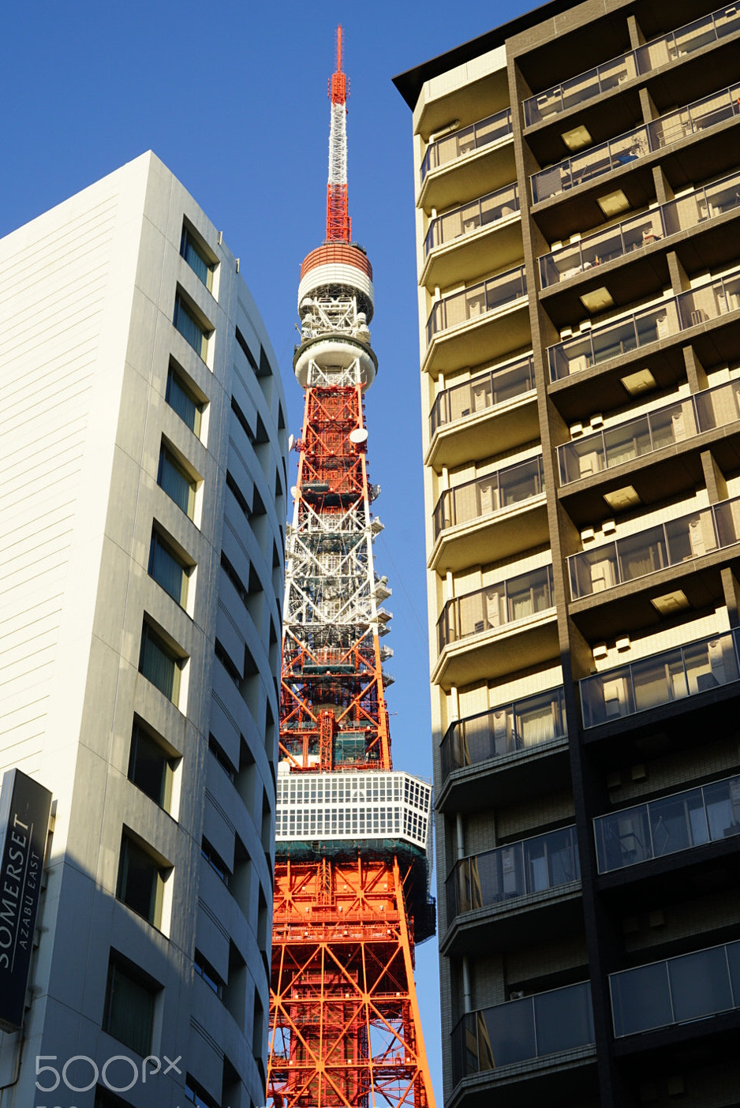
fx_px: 1755
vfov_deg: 35.0
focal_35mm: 57
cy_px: 546
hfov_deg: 23.8
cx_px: 407
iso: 200
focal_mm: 50
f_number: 8
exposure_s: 1/250
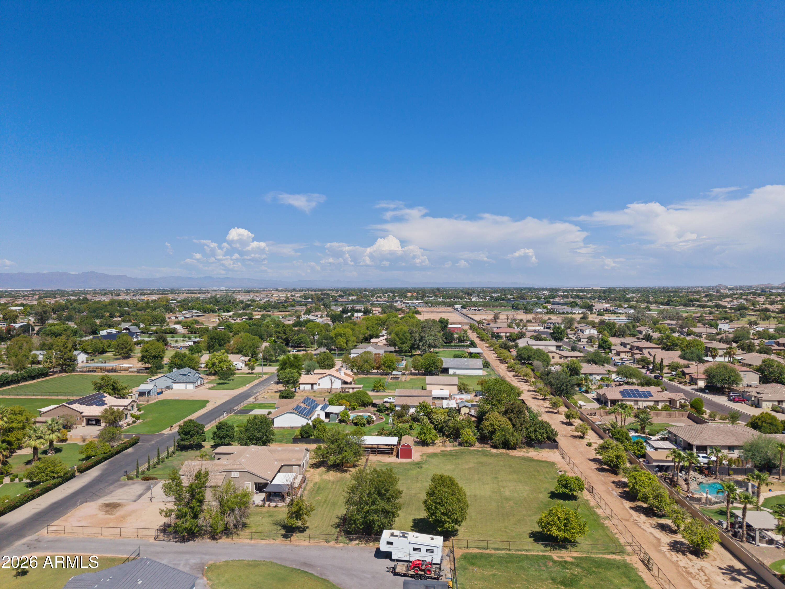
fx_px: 544
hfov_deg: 71.6
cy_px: 294
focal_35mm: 24
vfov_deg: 56.8
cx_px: 392
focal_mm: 8.67
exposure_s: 1/3000
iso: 130
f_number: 1.8
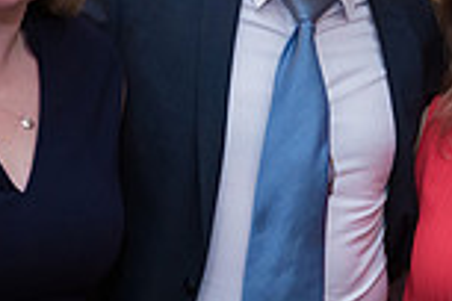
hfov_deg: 20.3
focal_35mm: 99
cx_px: 376
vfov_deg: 13.8
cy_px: 161
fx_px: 1243
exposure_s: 1/125
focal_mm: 26
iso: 1600
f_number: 3.2
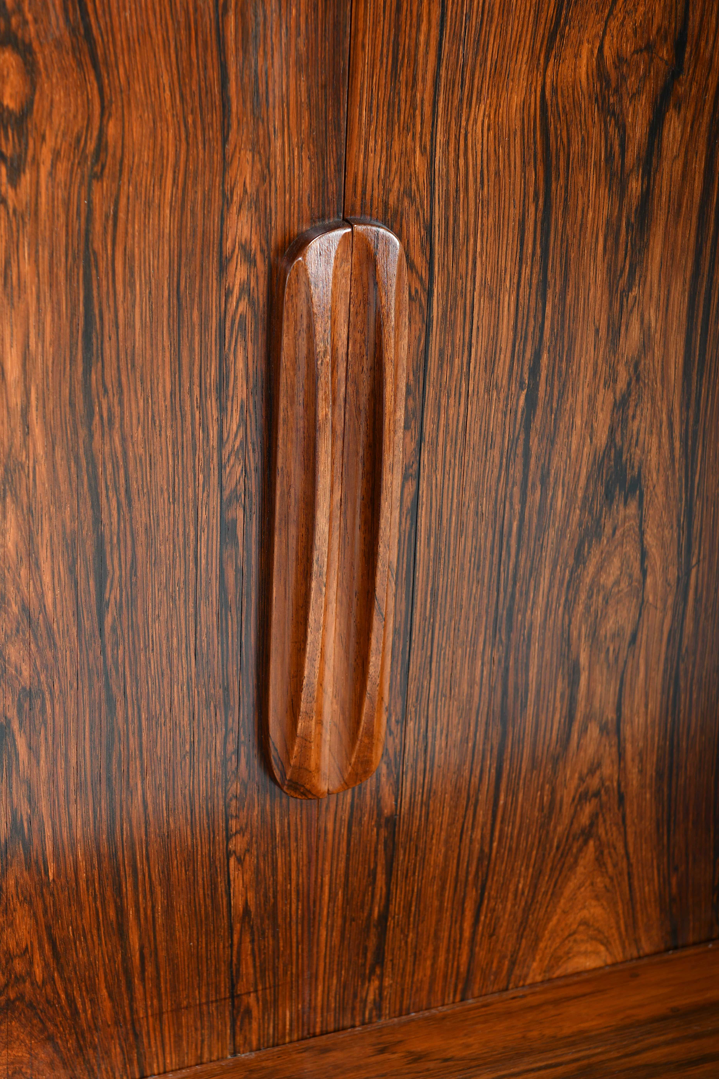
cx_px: 360
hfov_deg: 13.0
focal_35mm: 105
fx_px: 3145
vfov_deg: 19.5
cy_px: 540
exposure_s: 1/250
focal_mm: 70
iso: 125
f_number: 6.3
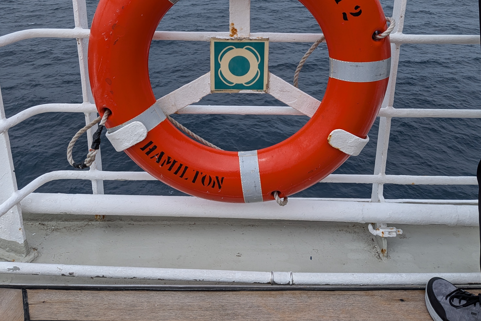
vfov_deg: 37.6
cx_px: 240
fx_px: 454
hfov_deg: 55.8
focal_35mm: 34
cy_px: 69
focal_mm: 4.53
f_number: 1.7
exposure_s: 1/1873
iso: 31
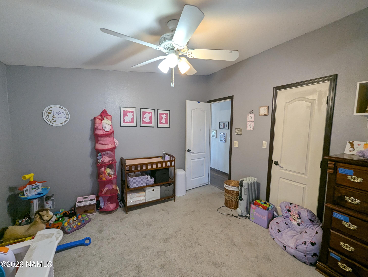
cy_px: 138
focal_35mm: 13
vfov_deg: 90.0
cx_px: 184
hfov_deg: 106.1
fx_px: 138
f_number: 2.2
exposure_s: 1/60
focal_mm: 1.95
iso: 178
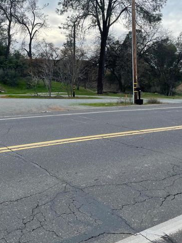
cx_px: 60
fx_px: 253
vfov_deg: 50.5
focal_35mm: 36
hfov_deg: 39.2
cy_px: 83
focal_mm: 4.2
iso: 32
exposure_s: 1/1289
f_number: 1.6
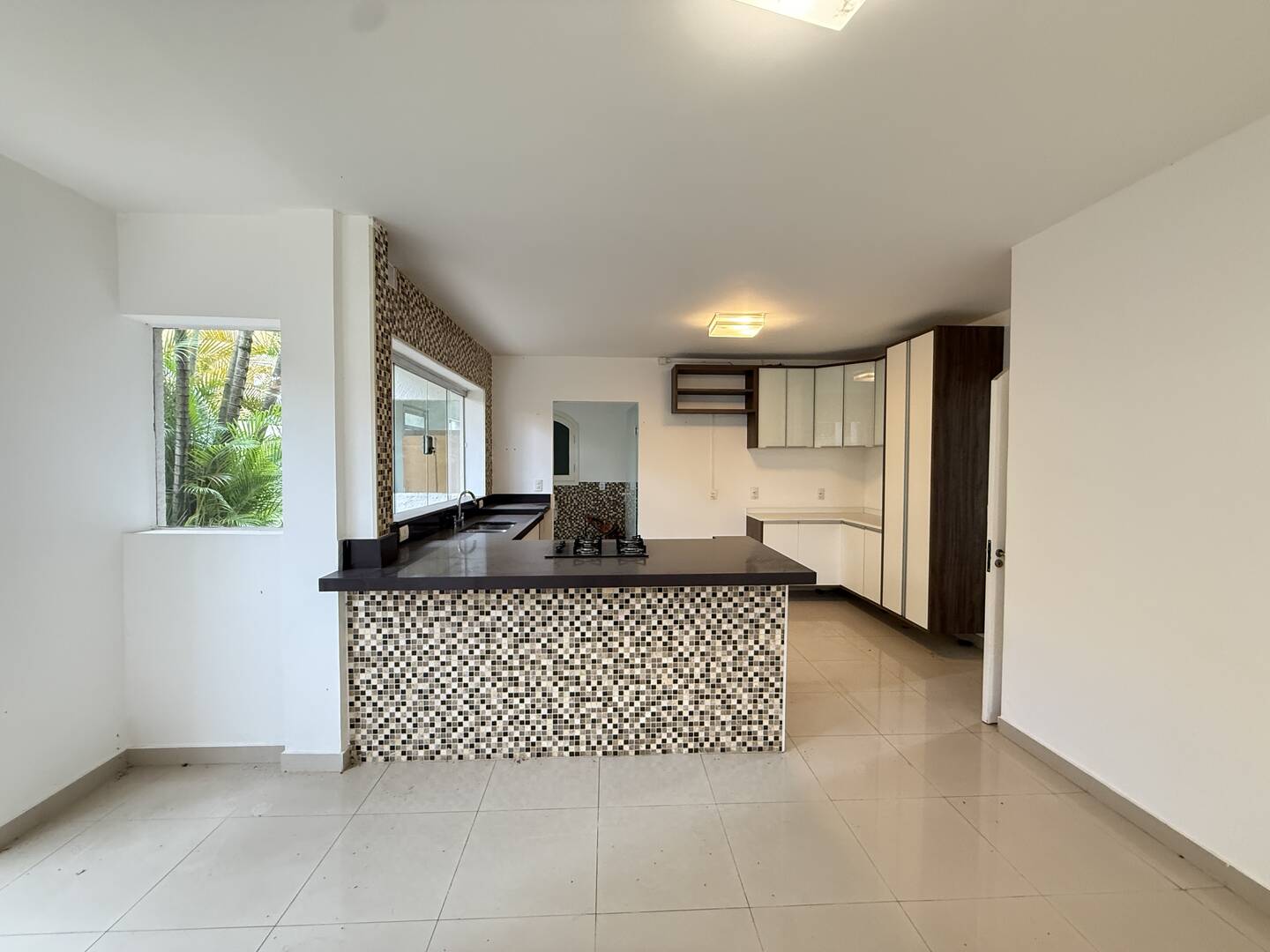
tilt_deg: -1.0
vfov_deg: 85.7
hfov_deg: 102.1
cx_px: 635
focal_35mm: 14
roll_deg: -0.8
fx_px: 514
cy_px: 476
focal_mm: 2.22
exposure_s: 1/60
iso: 500
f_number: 2.2
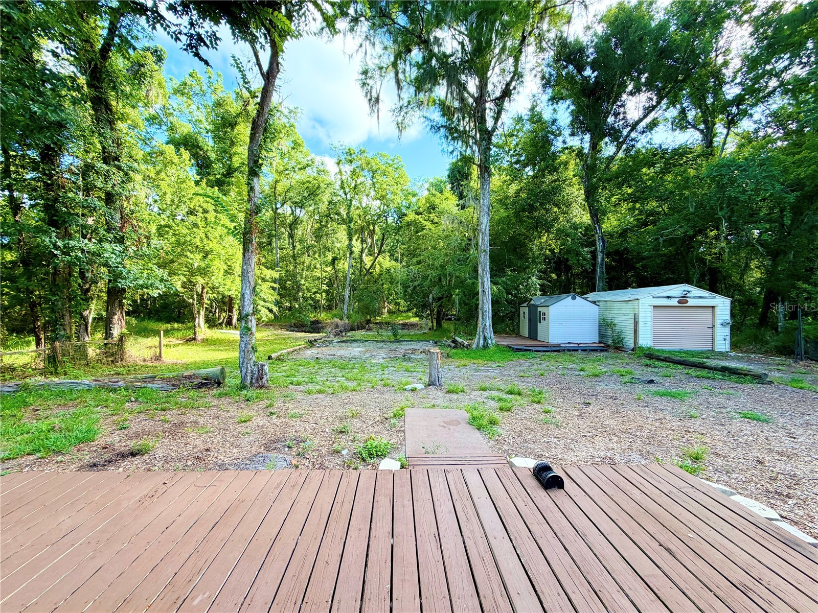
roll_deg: -0.1
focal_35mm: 14
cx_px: 409
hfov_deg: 102.1
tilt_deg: -0.8
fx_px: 331
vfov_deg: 85.7
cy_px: 306
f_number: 2.2
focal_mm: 2.22
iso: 50
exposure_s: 1/228
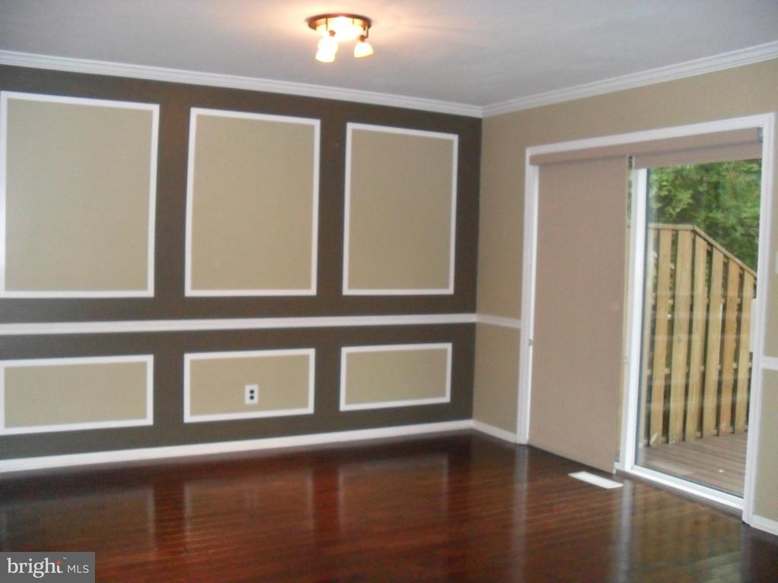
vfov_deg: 40.7
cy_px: 292
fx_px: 787
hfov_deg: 52.6
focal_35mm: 35
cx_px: 389
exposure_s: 1/45
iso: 480
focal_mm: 6.3
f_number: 3
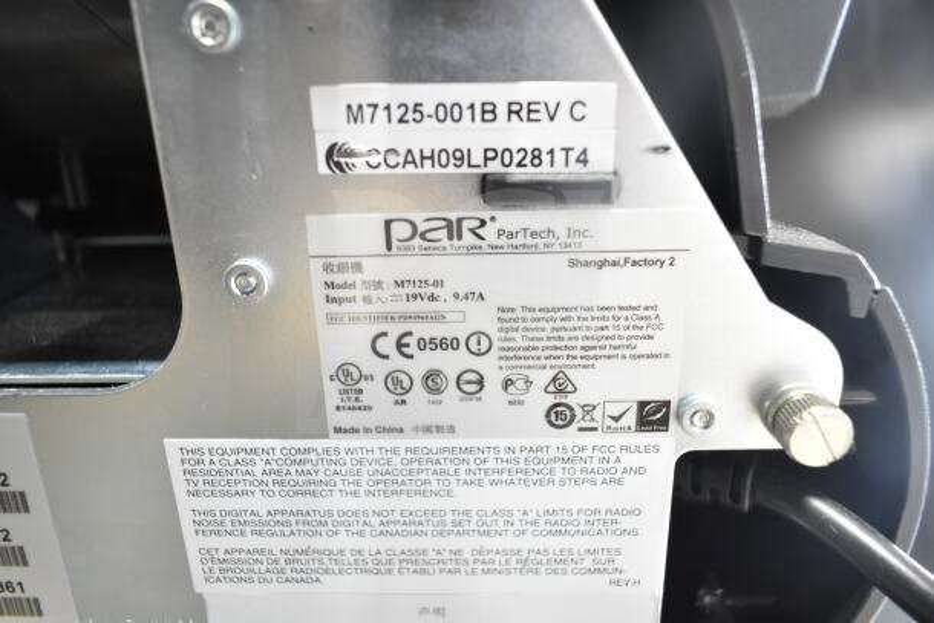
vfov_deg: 48.0
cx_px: 467
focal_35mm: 27
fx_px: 701
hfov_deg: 67.4
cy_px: 312
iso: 1600
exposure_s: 1/60
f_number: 4
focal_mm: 18
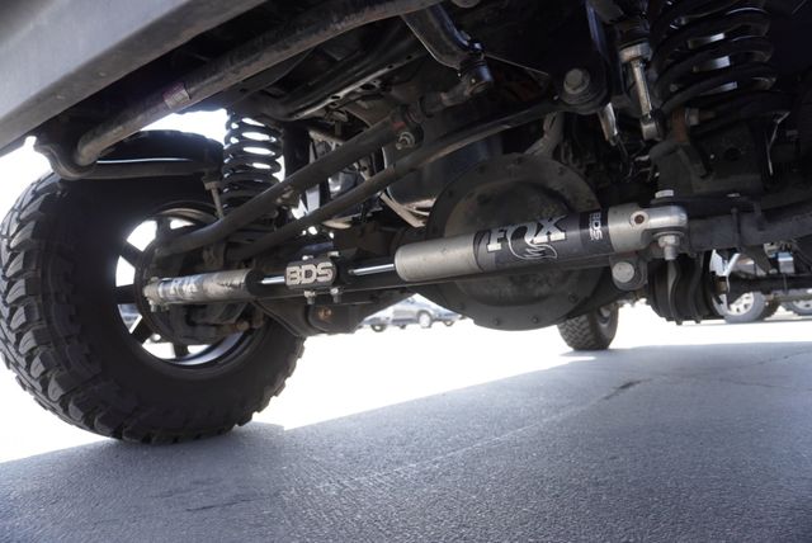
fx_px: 542
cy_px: 272
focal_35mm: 24
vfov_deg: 53.2
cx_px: 406
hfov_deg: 73.7
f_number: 4
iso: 160
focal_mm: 16
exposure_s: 1/160
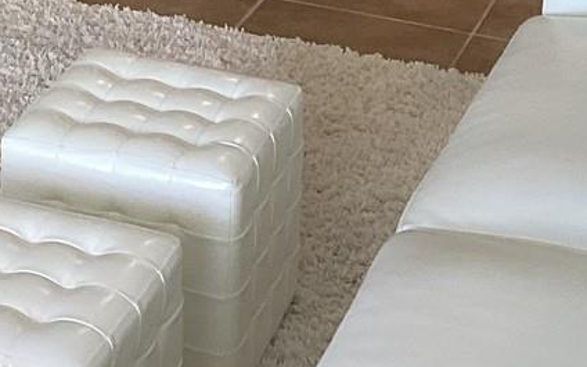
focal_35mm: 124
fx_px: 1984
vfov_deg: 9.8
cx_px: 84
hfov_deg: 16.7
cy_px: -363
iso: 80
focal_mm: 3.3
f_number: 2.4
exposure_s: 1/60
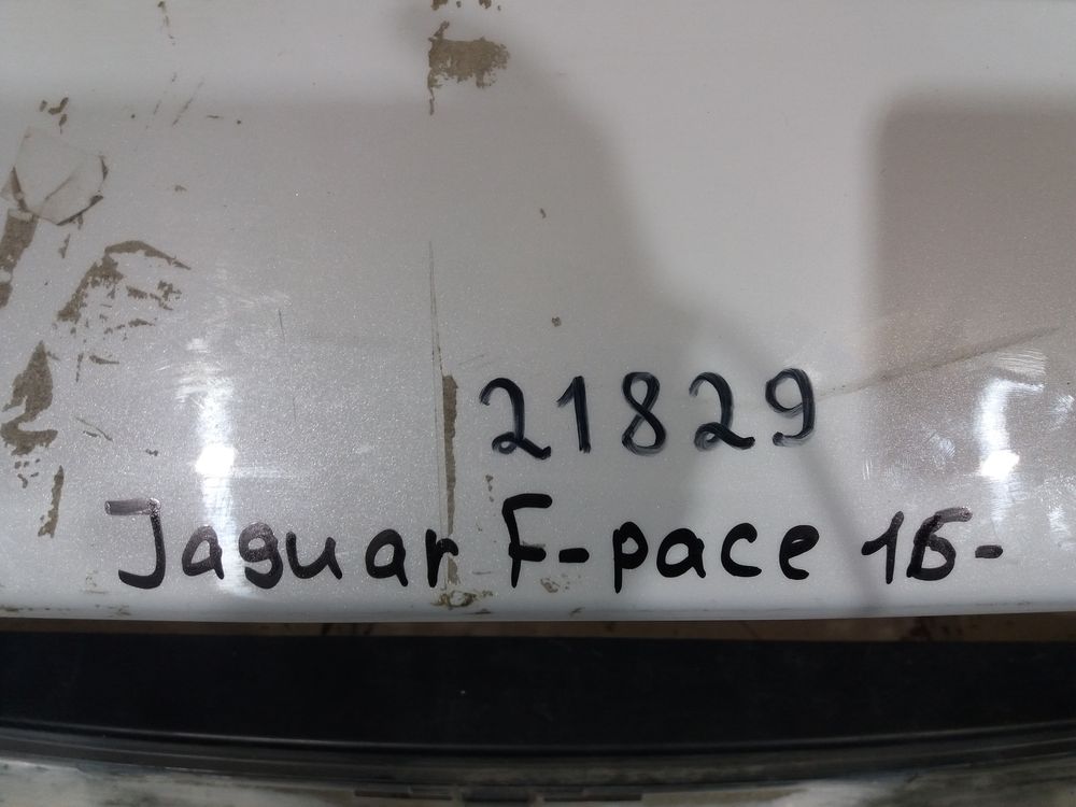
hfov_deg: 63.4
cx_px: 538
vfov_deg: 49.7
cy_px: 404
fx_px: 870
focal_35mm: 28
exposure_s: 1/33
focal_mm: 3.7
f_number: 1.9
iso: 80
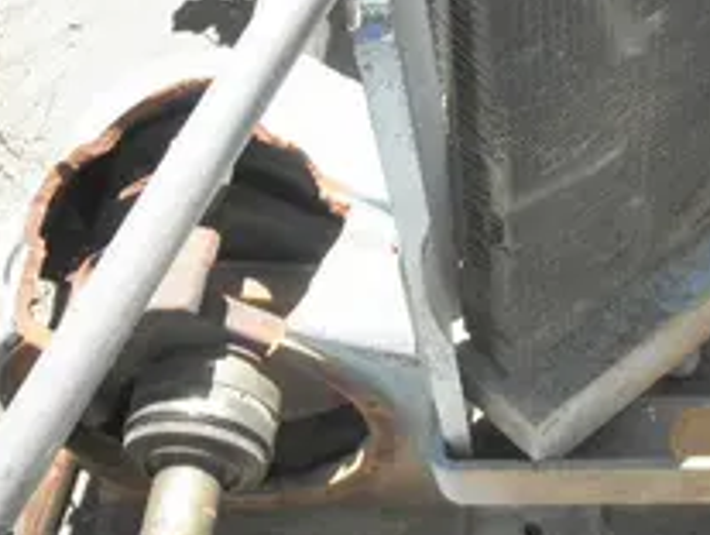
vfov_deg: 26.6
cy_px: 99
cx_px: 545
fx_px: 1110
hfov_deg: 34.6
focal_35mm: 54
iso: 64
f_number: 3
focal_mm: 5
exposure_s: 1/320
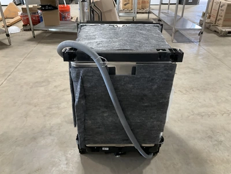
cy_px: 87
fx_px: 194
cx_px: 116
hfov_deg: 61.7
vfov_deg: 48.2
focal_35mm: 29
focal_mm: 3
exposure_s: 1/60
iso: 200
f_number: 1.8
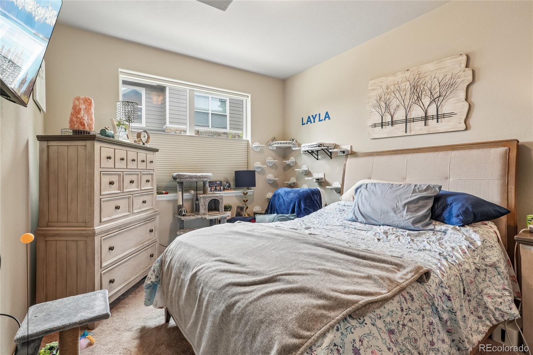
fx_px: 244
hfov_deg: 95.0
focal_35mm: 16
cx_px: 266
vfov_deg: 72.0
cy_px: 178
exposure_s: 1/30
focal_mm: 11
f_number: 8
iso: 320
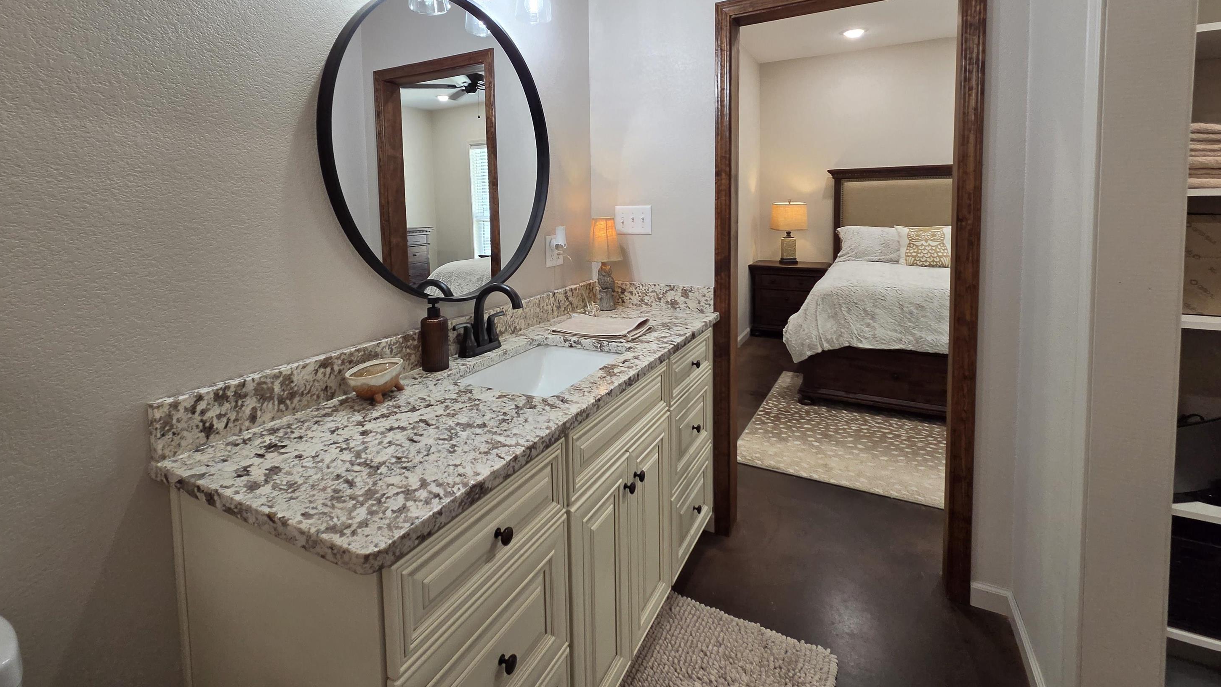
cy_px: 242
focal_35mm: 15
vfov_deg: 69.0
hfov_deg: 103.0
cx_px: 595
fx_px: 486
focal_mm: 2.2
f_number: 2.2
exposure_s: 1/120
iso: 250
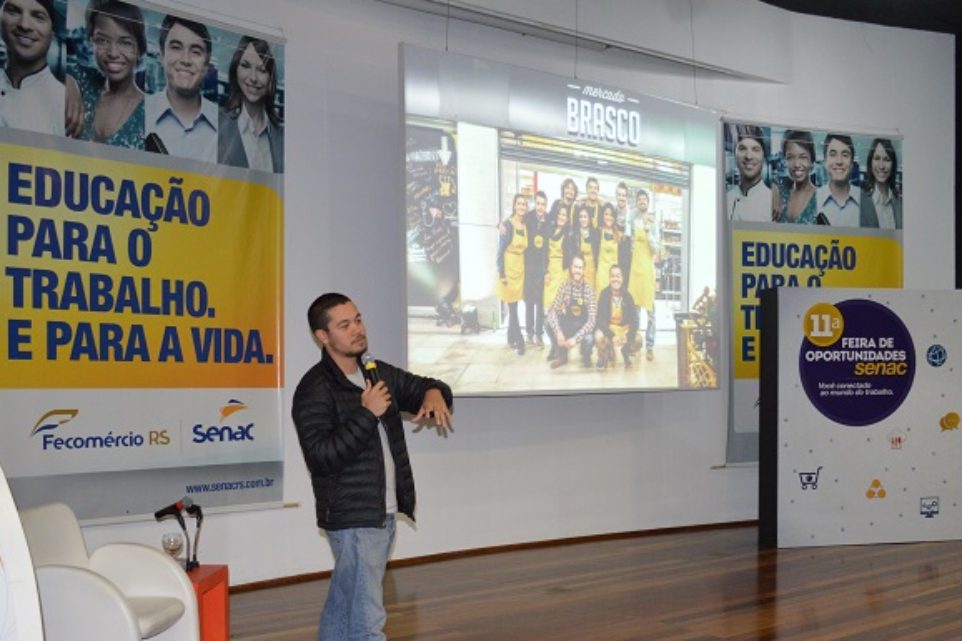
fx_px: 1042
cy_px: 410
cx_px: 534
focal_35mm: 39
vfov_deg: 34.0
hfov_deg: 49.5
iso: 1400
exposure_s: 1/60
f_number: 3.8
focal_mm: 20
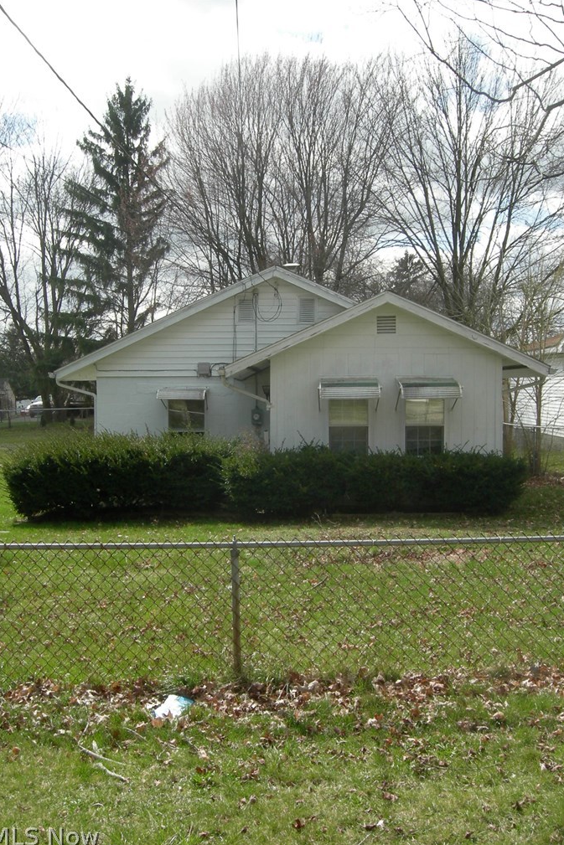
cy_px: 427
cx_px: 305
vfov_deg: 50.7
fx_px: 893
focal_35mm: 38
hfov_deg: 35.0
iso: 64
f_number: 6
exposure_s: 1/183
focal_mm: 7.5
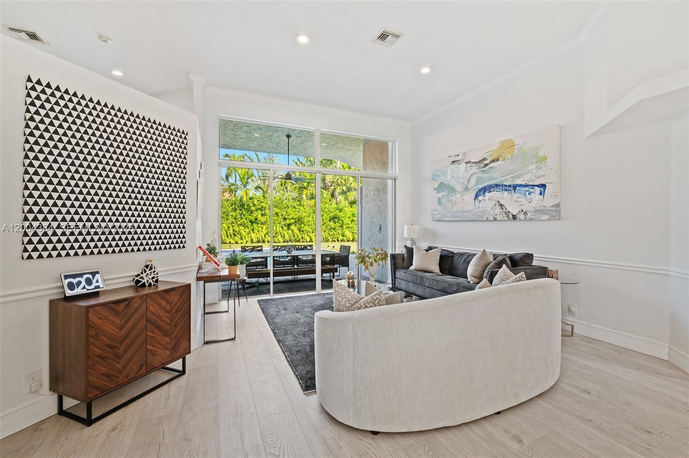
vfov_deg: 73.6
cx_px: 344
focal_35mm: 16
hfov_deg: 96.8
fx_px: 306
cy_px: 229
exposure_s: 1/10
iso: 200
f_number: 8
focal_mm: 16
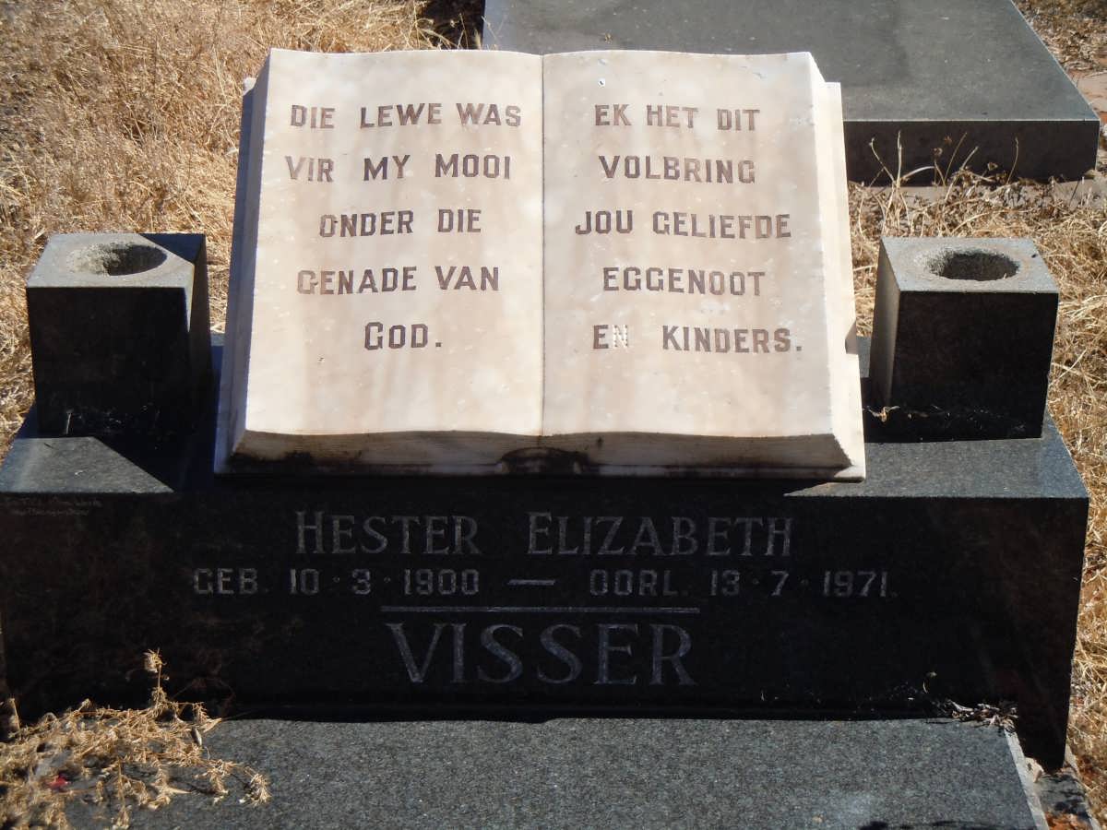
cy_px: 415
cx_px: 554
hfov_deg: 25.3
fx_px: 2462
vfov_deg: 19.1
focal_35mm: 77
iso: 200
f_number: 8.6
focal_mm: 13.9
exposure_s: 1/320
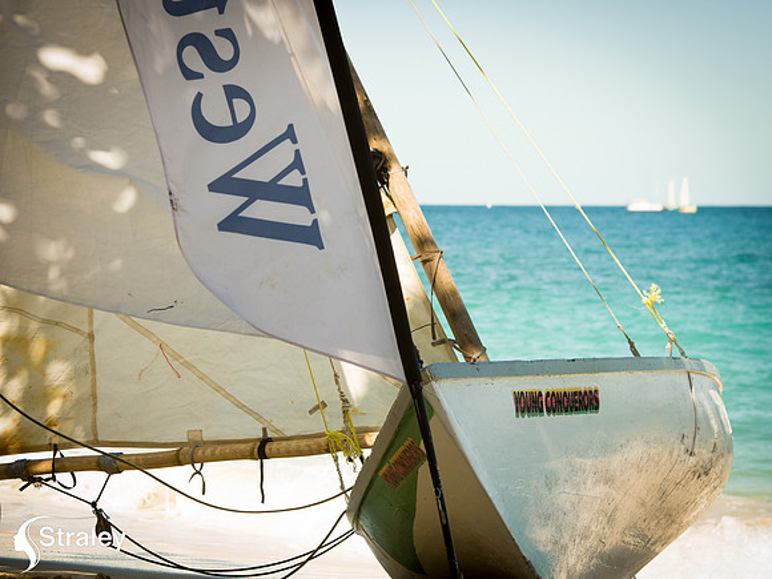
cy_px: 290
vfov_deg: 12.2
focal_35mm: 121
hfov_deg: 16.2
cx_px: 435
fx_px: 2704
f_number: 8
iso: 100
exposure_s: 1/250
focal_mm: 112
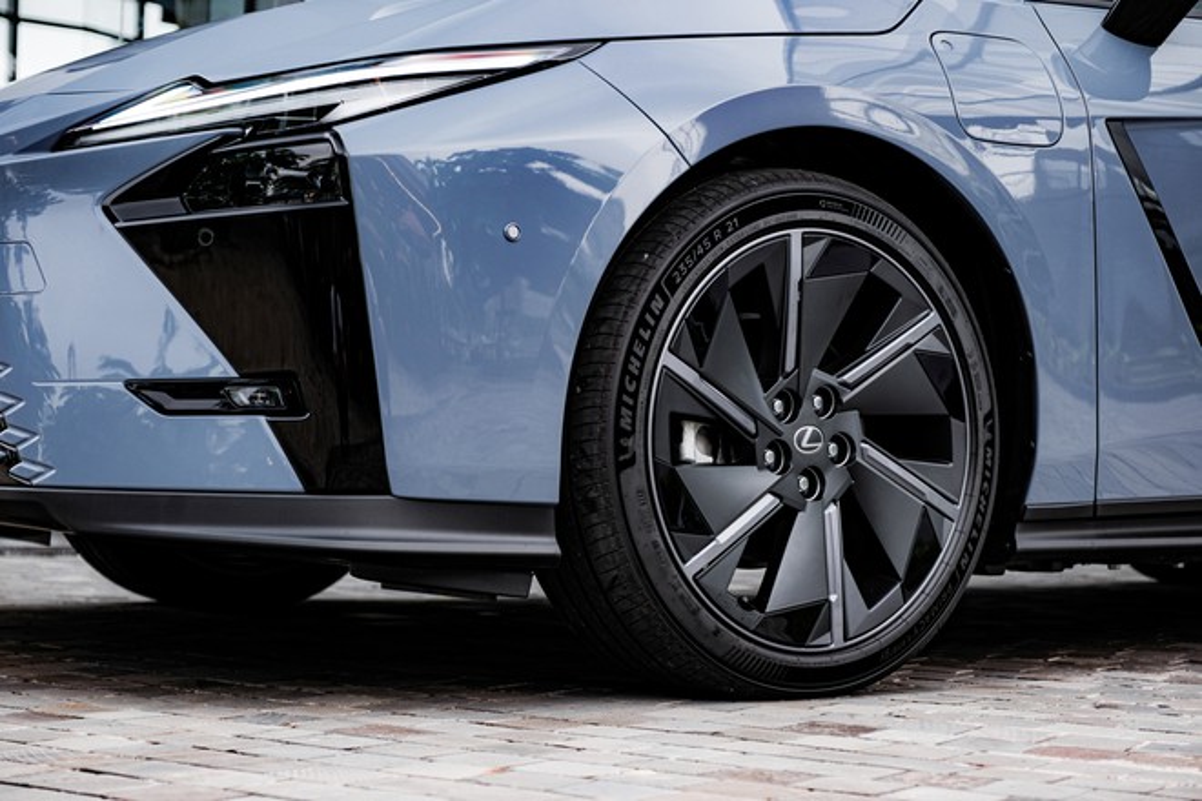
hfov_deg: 30.5
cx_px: 601
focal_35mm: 66
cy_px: 400
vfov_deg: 20.6
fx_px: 2203
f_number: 2.8
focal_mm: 44.1
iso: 200
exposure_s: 1/80
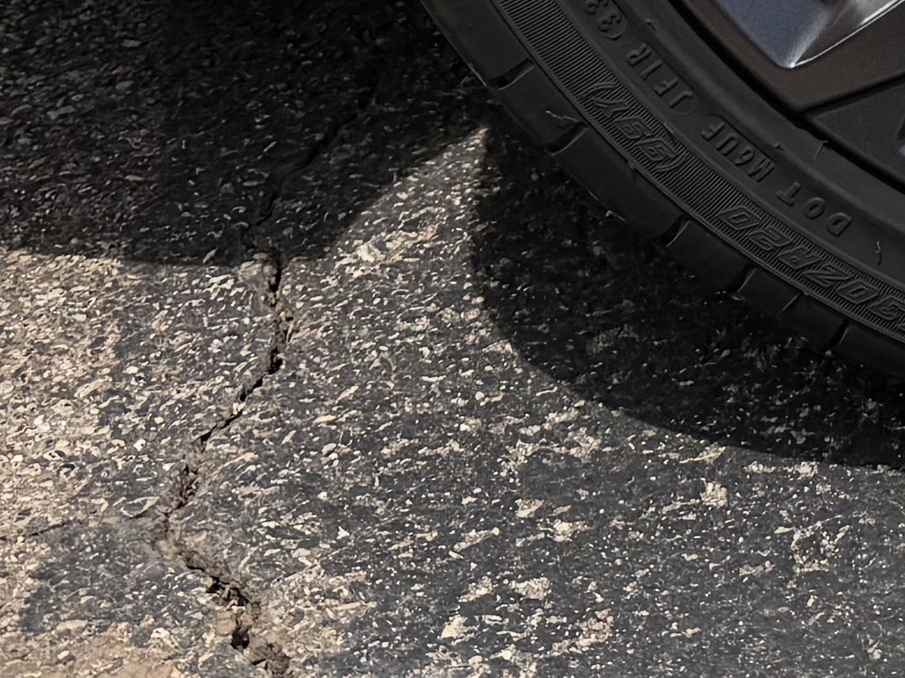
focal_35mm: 124
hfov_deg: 14.5
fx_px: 3241
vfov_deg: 10.5
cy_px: -864
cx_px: 1469
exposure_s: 1/9091
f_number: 1.78
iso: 80
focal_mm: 6.76
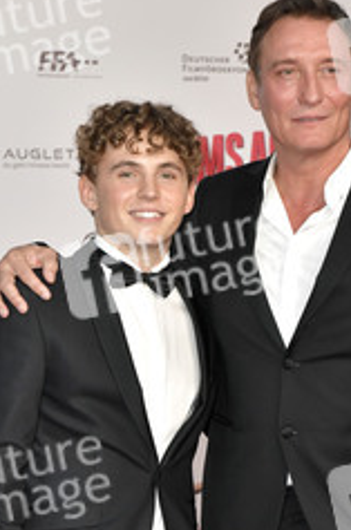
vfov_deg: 20.7
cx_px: 239
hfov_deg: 13.9
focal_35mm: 98
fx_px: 1439
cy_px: 378
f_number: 7.1
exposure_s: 1/160
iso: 1600
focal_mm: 58
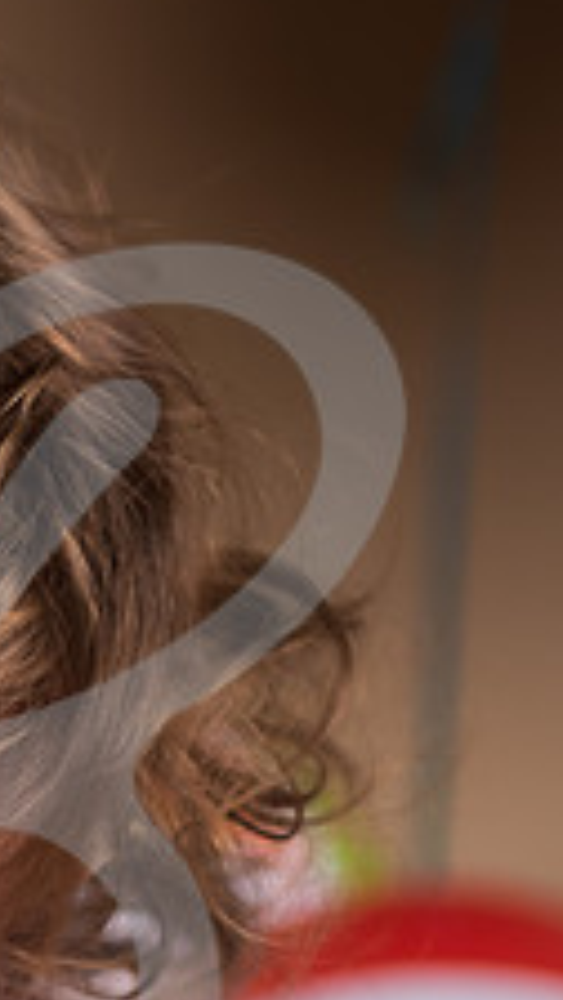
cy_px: 797
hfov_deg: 6.0
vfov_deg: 10.7
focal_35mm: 201
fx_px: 5334
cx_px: -377
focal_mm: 70
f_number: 2.8
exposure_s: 1/125
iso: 125
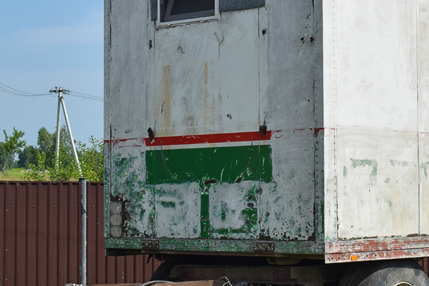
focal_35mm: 98
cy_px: 128
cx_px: 352
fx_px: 1168
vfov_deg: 14.0
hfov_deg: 20.5
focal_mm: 32
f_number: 6.3
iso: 200
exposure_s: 1/1250
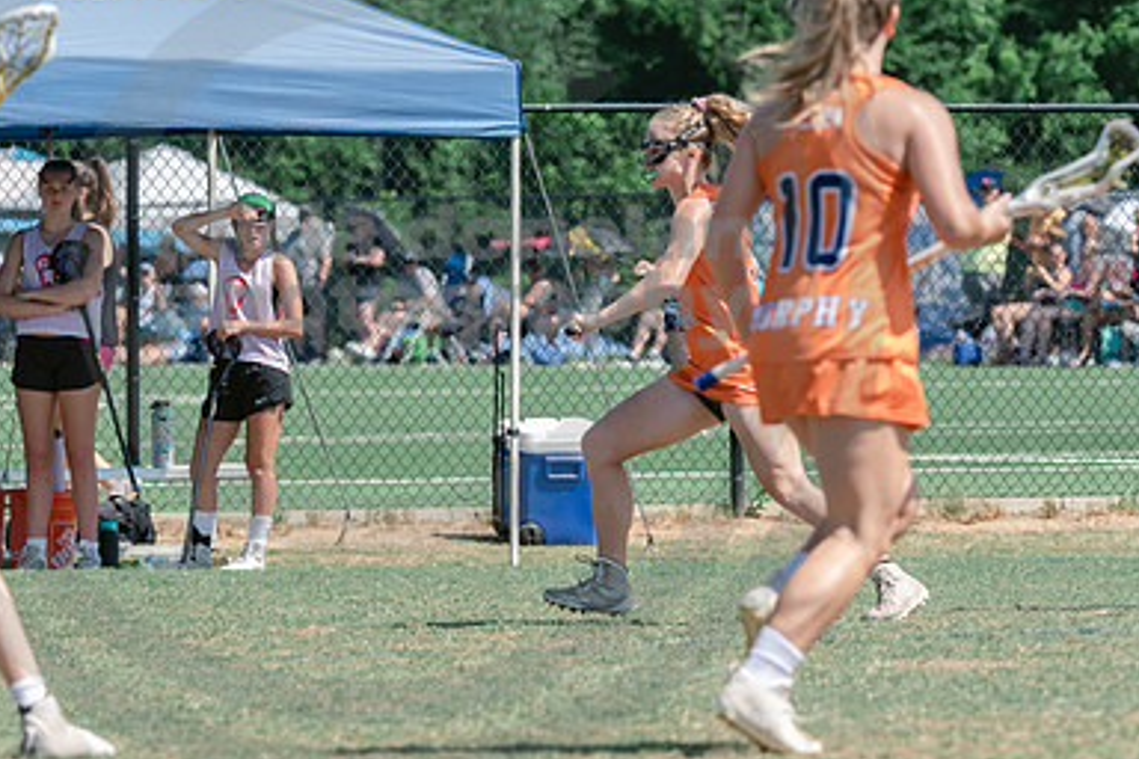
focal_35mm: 550
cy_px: 562
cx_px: 806
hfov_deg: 3.7
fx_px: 17400
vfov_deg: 2.5
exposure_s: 1/1600
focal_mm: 200
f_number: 5
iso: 400
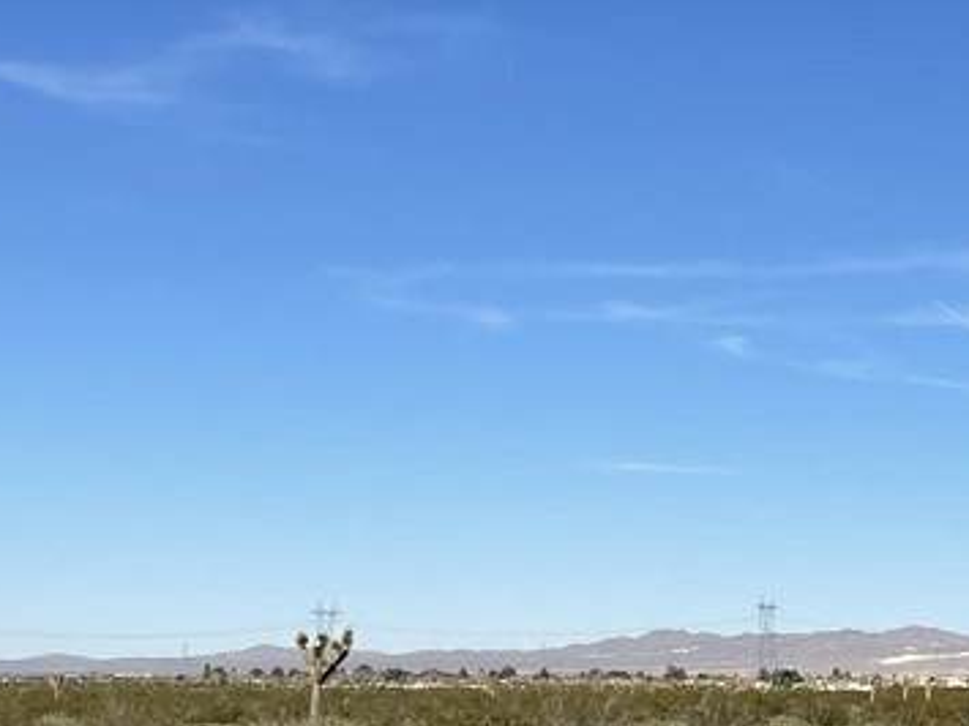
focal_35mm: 75
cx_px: 1048
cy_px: 388
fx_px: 2099
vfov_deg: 19.6
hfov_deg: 24.4
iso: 32
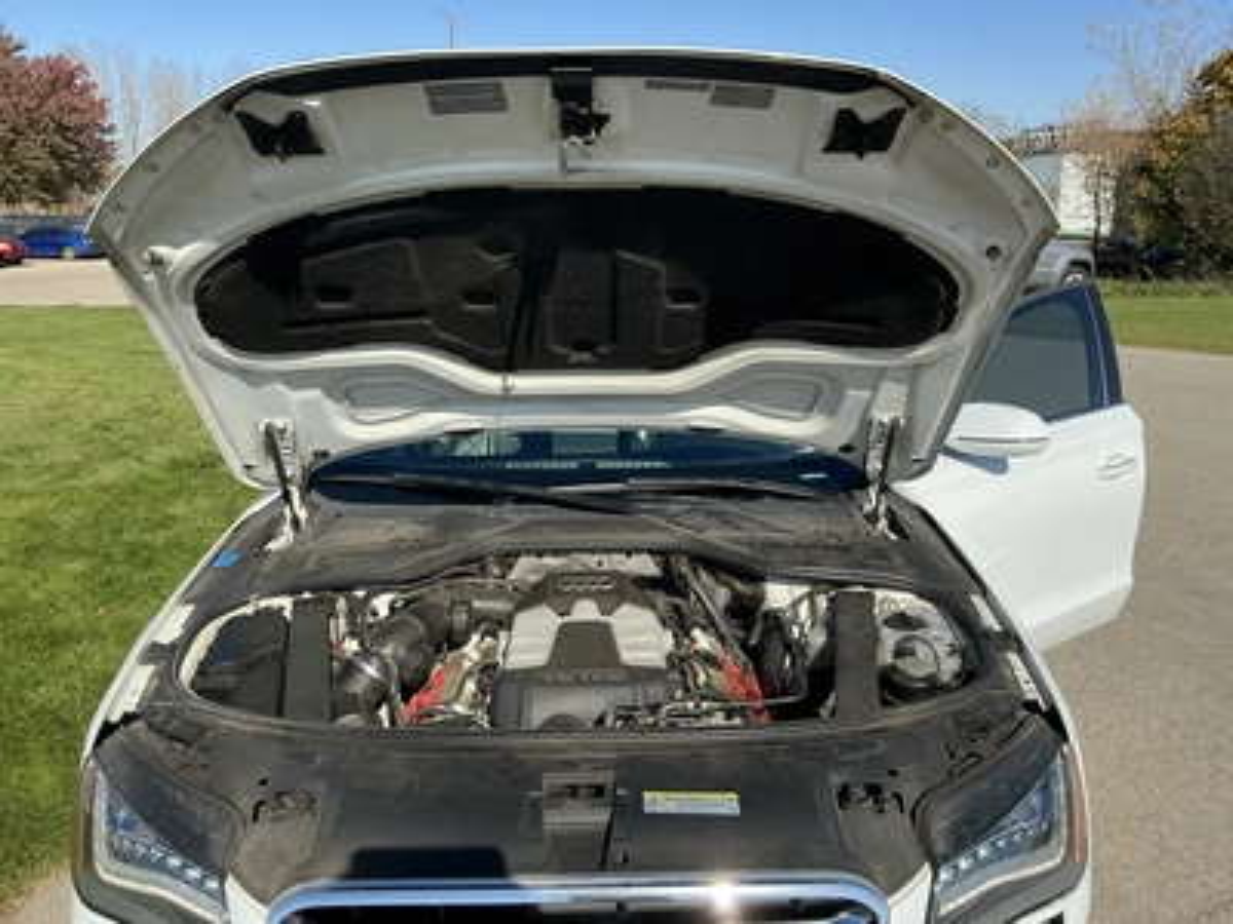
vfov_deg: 49.7
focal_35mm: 28
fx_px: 997
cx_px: 616
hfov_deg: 63.4
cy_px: 462
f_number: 1.8
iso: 25
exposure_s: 1/1121
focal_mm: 3
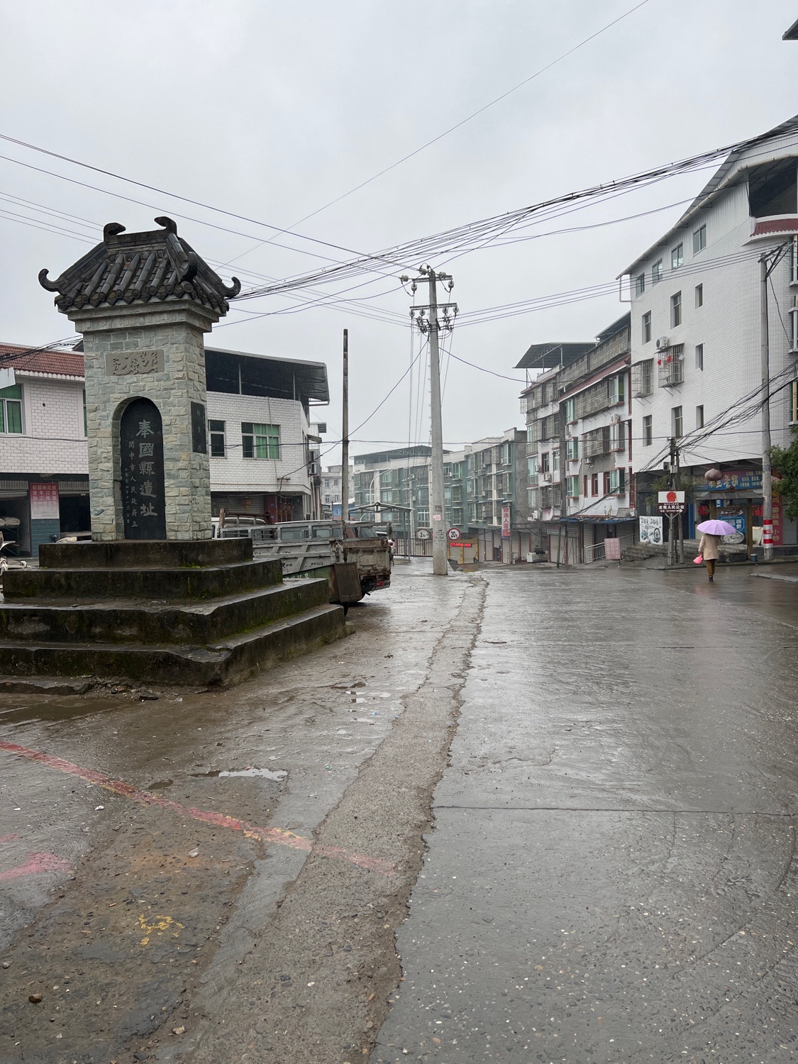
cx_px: 399
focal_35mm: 26
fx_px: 799
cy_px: 532
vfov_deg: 67.3
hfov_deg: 53.1
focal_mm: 5.7
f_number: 1.5
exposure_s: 1/748
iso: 50
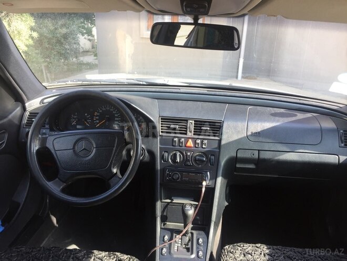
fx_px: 291
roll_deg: -4.4
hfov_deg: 61.7
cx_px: 174
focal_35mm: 29
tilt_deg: -20.6
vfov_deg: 48.2
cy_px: 130
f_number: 2.2
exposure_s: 1/114
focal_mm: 4.15
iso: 32
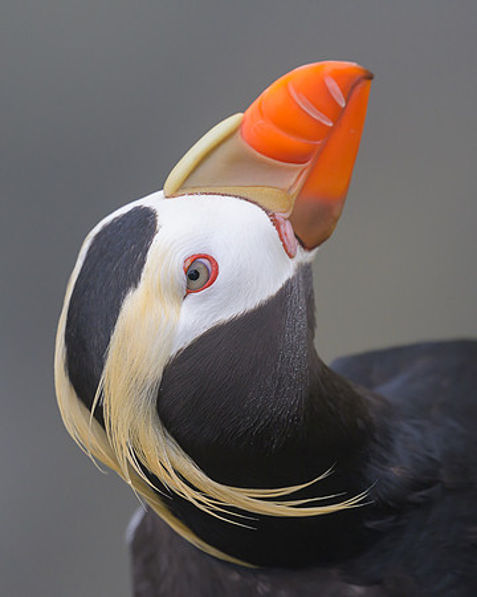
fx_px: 15243
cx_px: 209
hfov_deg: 1.8
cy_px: 298
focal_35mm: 864
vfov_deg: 2.2
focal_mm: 560
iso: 1000
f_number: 8
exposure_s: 1/800
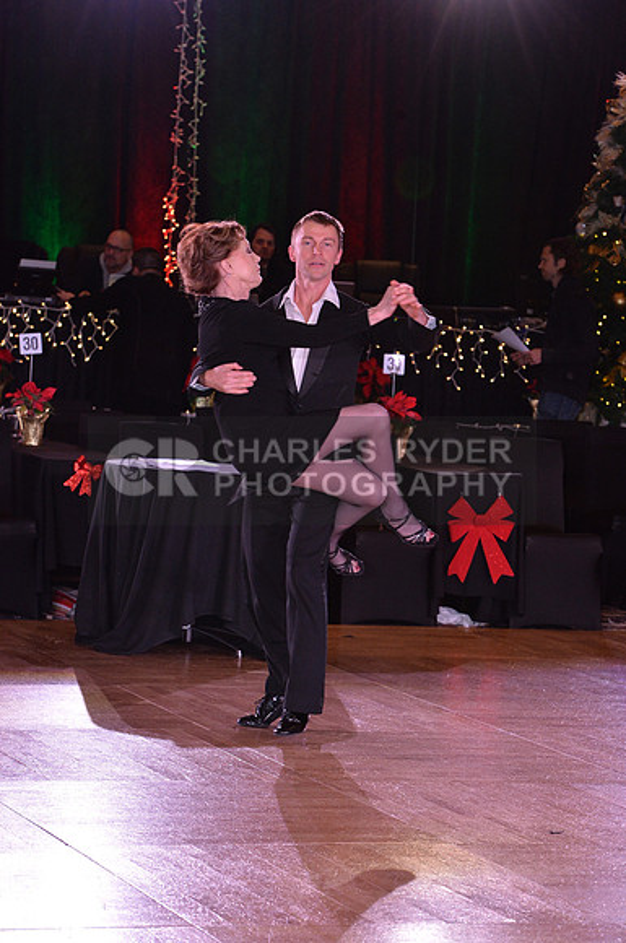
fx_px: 3532
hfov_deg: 10.1
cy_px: 472
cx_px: 313
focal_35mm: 135
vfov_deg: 15.2
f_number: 7.1
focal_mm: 135
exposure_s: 1/250
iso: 2000
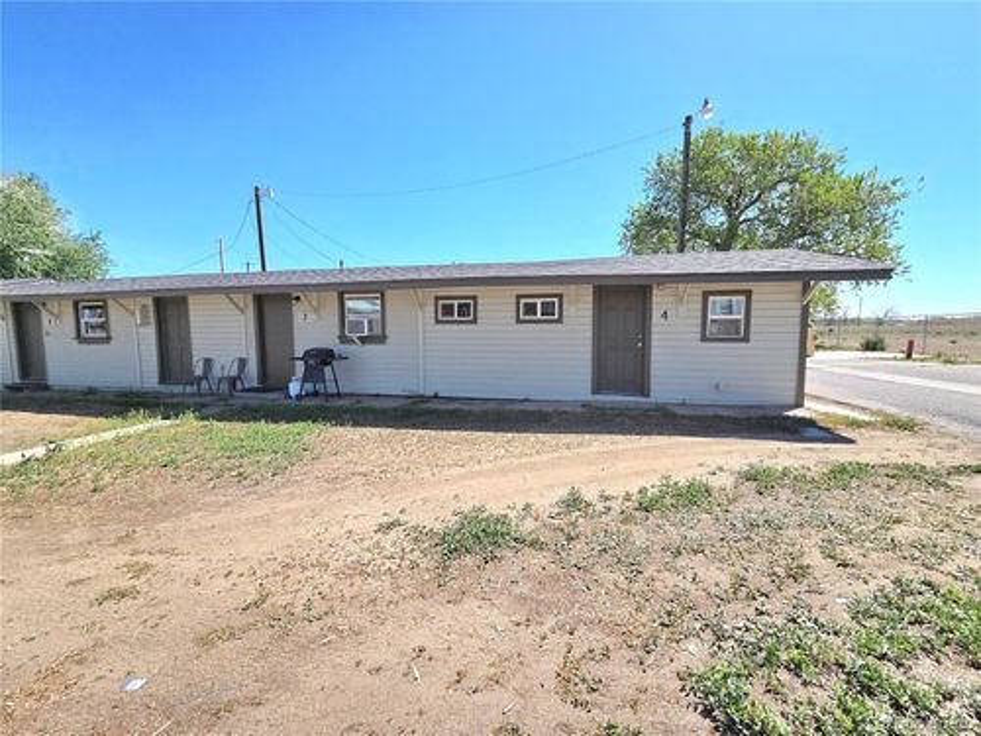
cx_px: 490
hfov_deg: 106.2
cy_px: 368
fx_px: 368
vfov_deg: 89.9
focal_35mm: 13
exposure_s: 1/2500
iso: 50
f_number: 2.2
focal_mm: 2.2
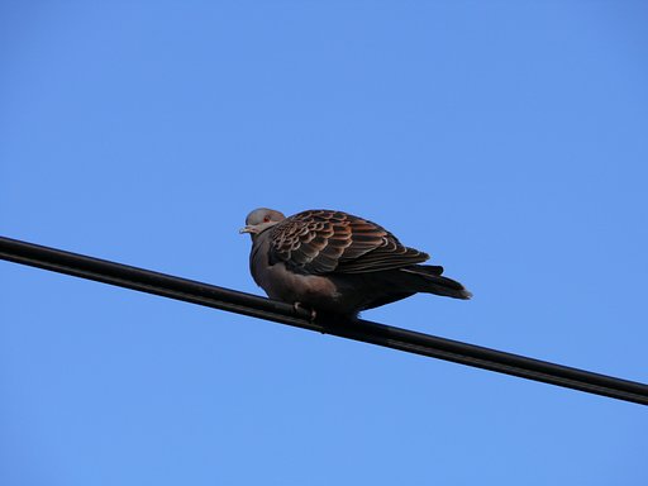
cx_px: 324
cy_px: 243
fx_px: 6533
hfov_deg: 5.7
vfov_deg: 4.3
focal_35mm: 349
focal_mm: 73.8
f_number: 5.6
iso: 100
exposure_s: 1/250
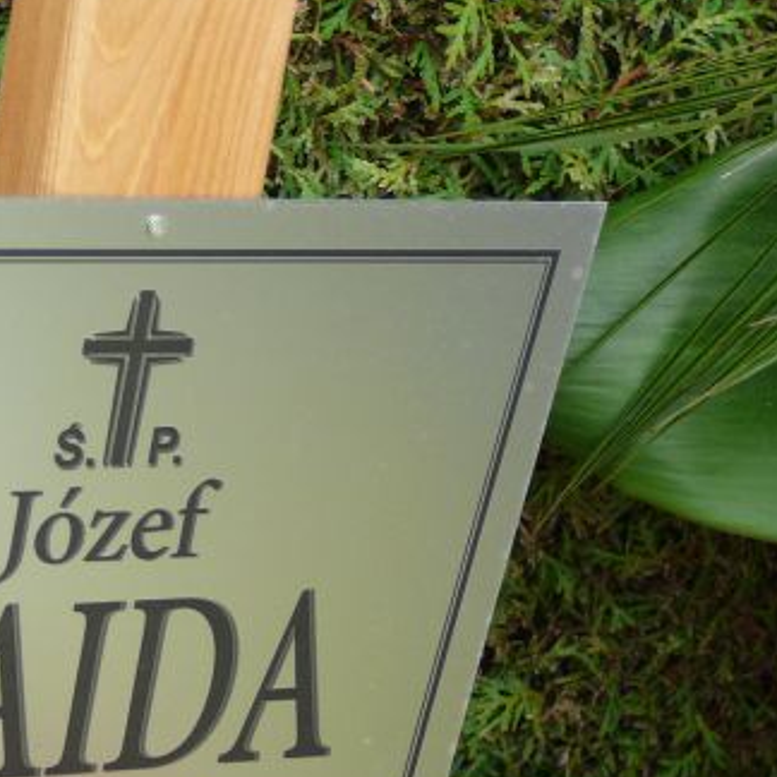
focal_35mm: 166
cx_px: 62
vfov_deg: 10.5
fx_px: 4216
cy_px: 540
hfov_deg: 10.5
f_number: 3.9
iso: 80
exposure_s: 1/60
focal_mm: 14.1
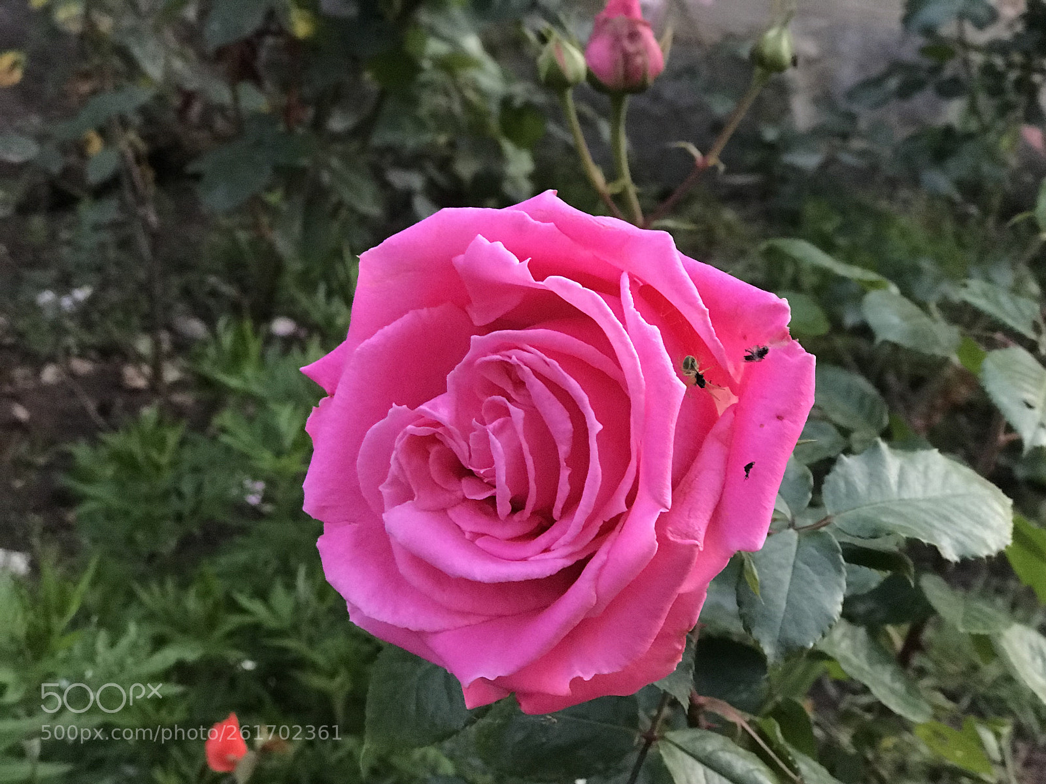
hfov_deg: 33.8
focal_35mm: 57
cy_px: 392
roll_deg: -7.2
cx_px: 523
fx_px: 1722
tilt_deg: -30.1
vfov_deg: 25.7
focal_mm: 6.6
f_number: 2.8
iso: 500
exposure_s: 1/50
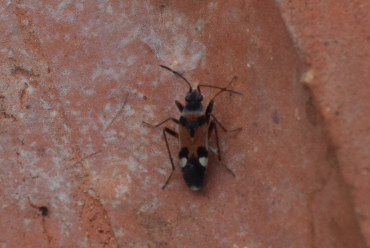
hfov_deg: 9.8
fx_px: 2160
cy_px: 124
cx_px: 185
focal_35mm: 210
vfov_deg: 6.6
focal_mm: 140
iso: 400
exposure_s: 1/800
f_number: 5.6
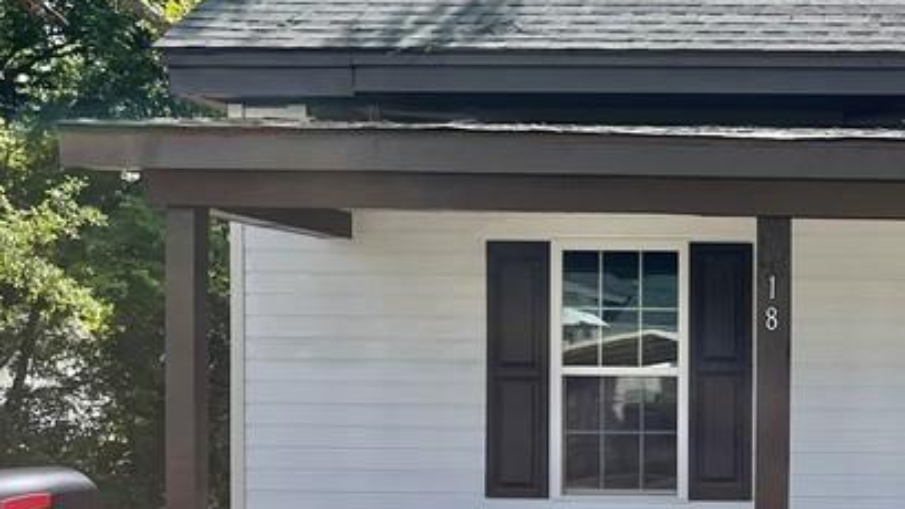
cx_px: 1020
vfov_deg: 16.8
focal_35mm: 71
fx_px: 1704
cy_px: 438
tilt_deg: -2.0
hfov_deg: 27.0
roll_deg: -0.6
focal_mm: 5.1
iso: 50
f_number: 1.6
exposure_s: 1/2358
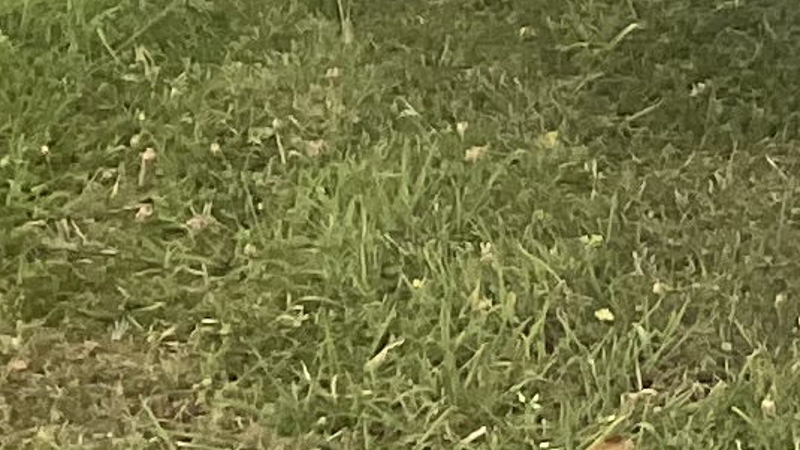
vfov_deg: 5.1
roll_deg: +1.7
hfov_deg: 8.7
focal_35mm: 238
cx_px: 1434
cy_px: -142
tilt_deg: -19.8
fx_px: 5049
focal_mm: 3
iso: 16
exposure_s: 1/1342
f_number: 1.8
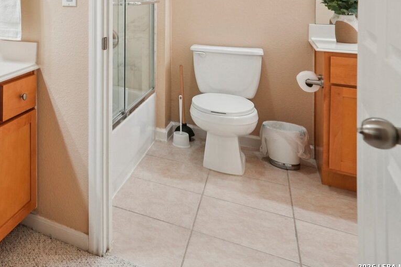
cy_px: -13
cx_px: -13
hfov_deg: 45.6
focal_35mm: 34
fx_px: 379
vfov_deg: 34.6
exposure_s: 1/30
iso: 800
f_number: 7.1
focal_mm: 16
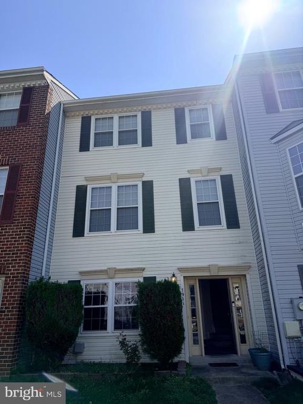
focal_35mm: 24
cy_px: 202
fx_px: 280
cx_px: 152
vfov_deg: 71.6
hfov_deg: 56.8
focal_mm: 6.76
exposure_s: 1/5714
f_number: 1.78
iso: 100
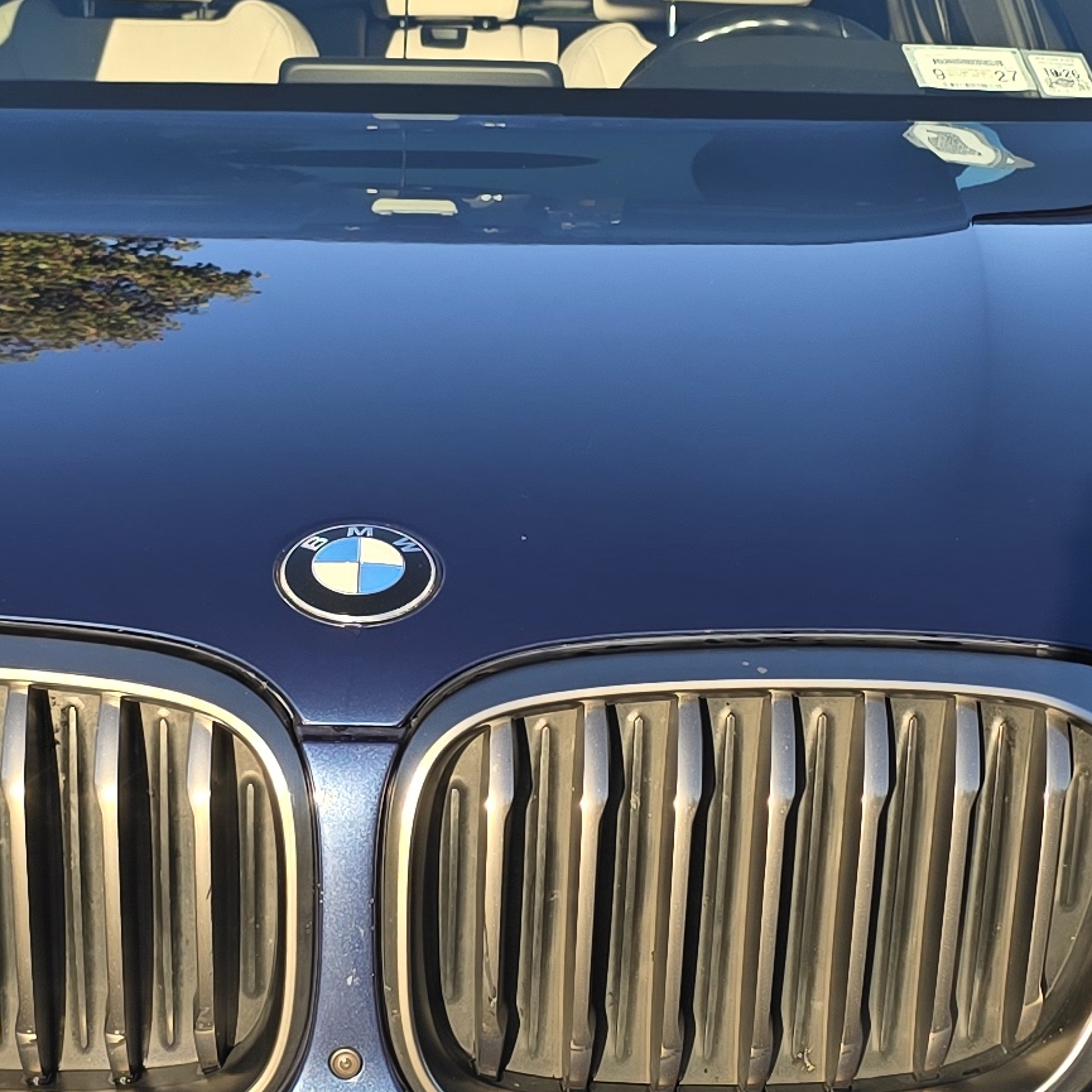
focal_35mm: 94
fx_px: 3355
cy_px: 598
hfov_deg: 18.4
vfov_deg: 18.5
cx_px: 345
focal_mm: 6.3
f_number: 1.7
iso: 20
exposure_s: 1/500
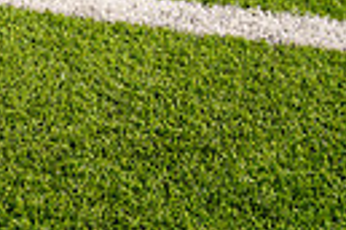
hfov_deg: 22.6
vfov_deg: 12.3
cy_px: -348
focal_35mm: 84
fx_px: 807
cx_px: -51
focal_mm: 24
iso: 50
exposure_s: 1/125
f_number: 7.1
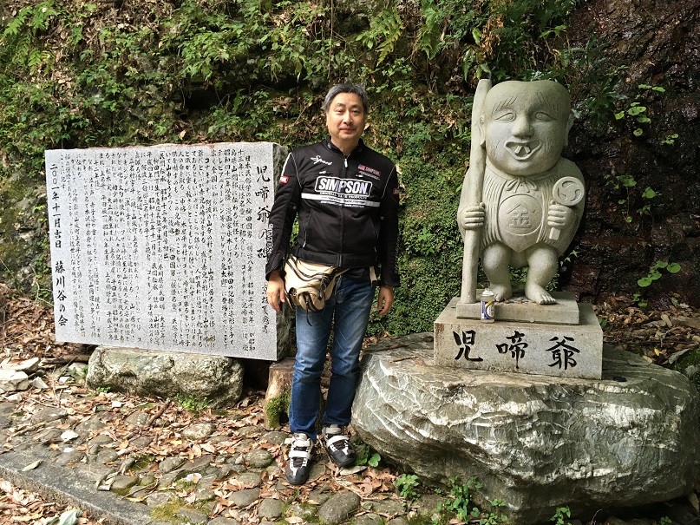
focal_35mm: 29
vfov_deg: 48.2
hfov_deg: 61.7
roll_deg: +0.2
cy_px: 262
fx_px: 586
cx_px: 350
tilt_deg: -7.8
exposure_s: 1/30
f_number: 2.2
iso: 64
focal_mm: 4.15
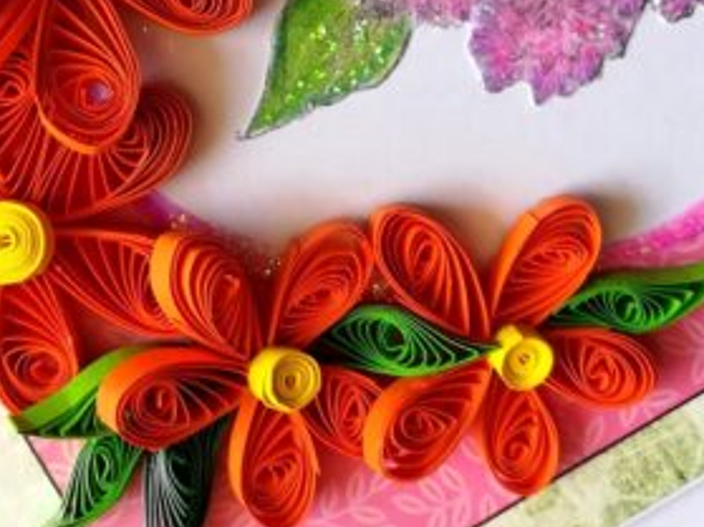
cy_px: 15
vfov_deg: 25.0
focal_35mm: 56
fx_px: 1138
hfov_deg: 34.0
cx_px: 230
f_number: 2.2
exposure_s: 1/60
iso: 64
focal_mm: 3.83
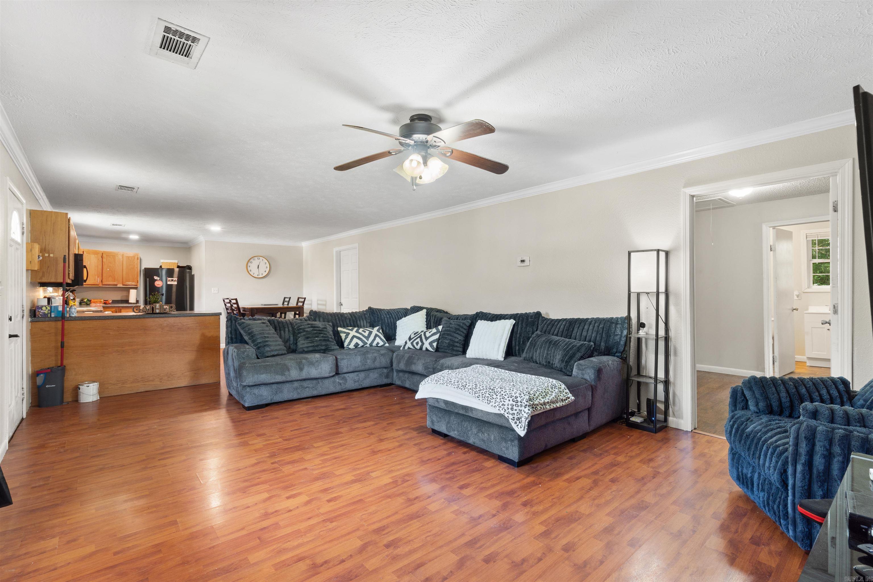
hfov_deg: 95.0
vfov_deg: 72.1
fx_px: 400
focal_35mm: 16
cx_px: 436
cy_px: 291
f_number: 8
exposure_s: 4
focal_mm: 11
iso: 100
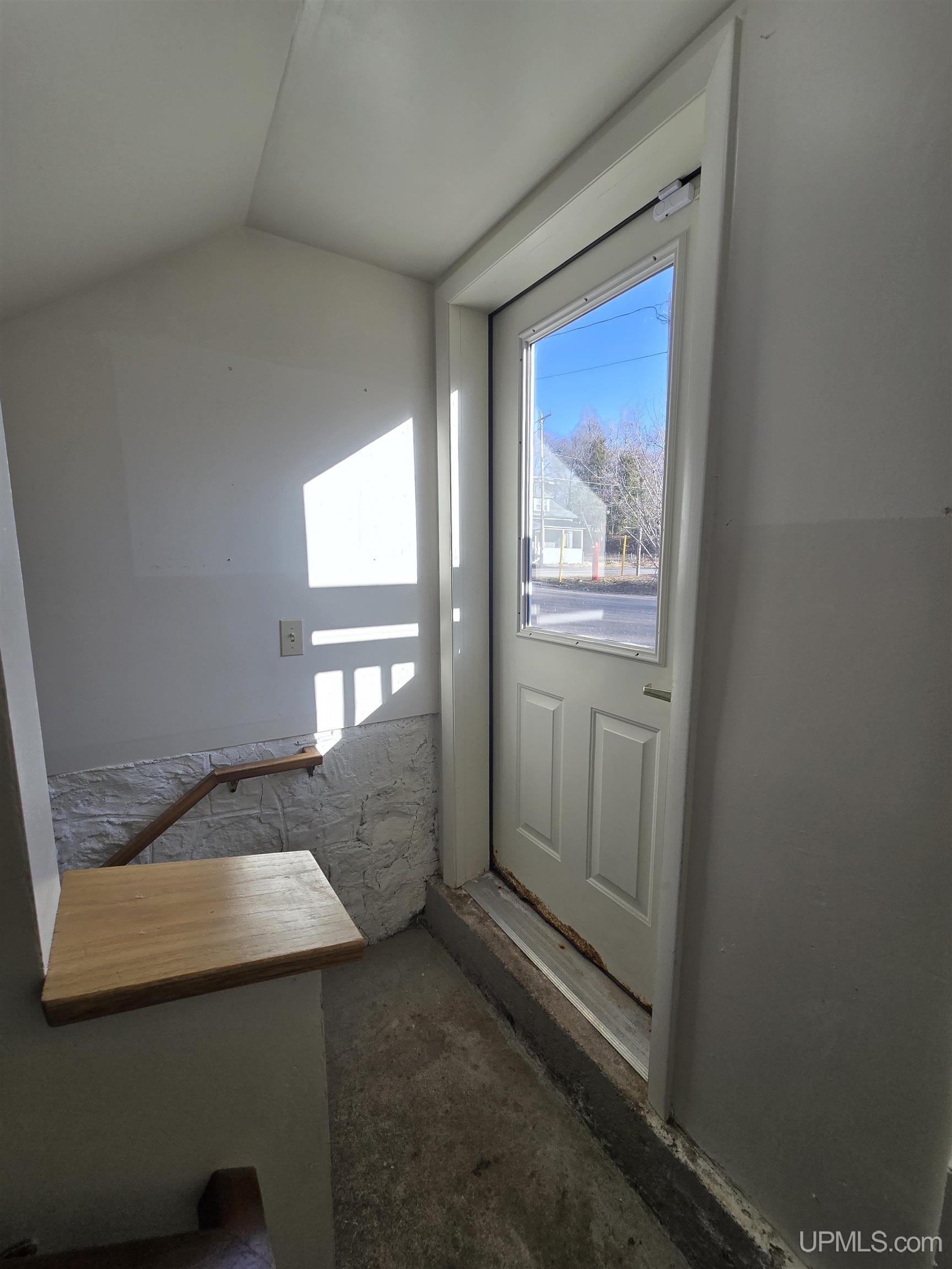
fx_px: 477
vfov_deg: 106.2
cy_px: 634
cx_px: 476
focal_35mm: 13
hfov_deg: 89.9
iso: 50
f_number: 2.2
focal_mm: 2.2
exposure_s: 1/455
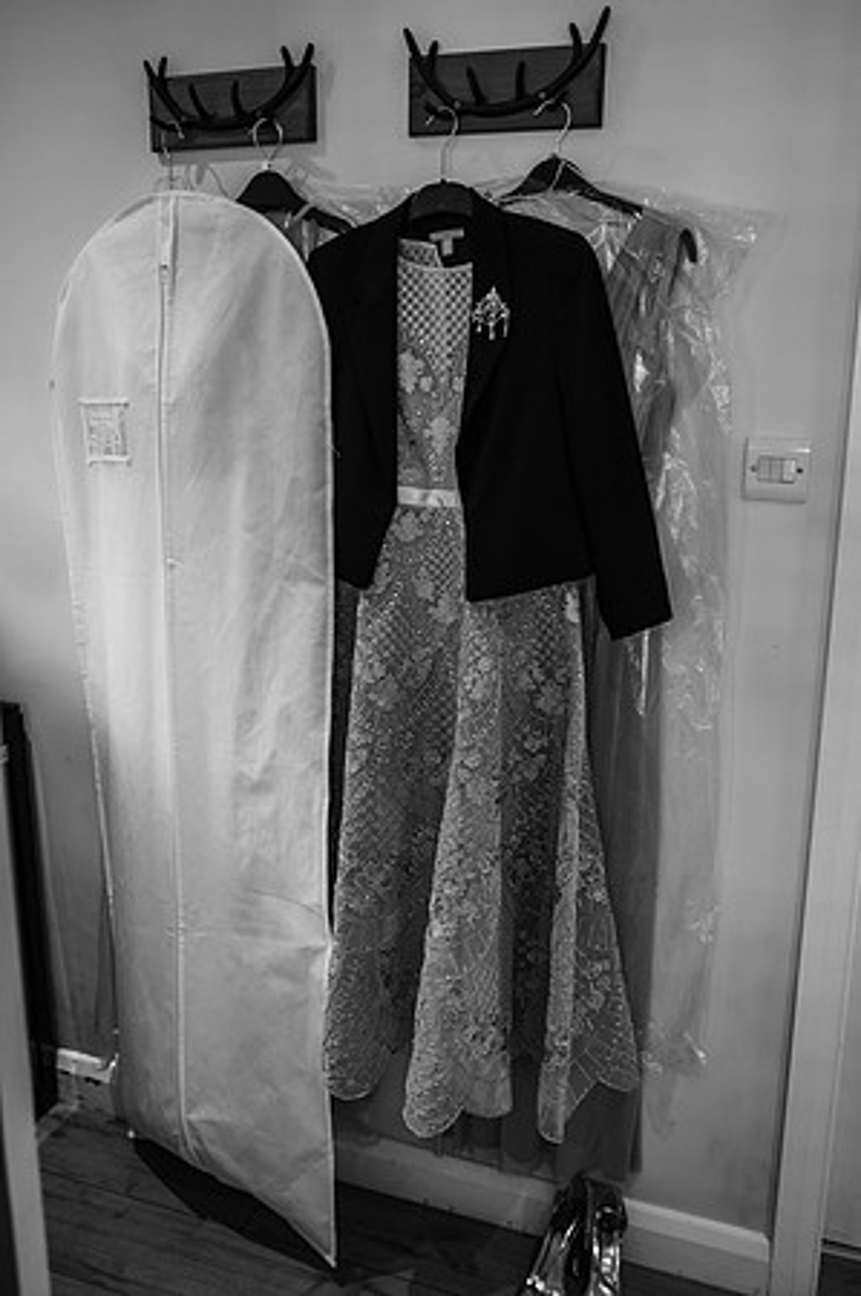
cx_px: 430
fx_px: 1258
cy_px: 648
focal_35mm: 35
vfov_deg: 54.5
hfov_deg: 37.8
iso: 320
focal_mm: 35
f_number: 2.8
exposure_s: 1/200
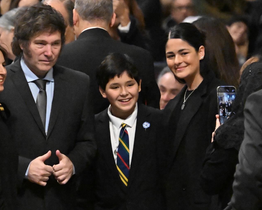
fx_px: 5258
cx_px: 110
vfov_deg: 2.3
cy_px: 105
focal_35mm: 678
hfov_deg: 2.9
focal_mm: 400
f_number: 8
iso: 12800
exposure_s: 1/400
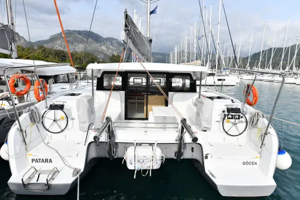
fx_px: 167
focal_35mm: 20
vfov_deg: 61.9
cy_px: 100
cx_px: 150
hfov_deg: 84.0
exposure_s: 1/400
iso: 100
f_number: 5.6
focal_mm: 20
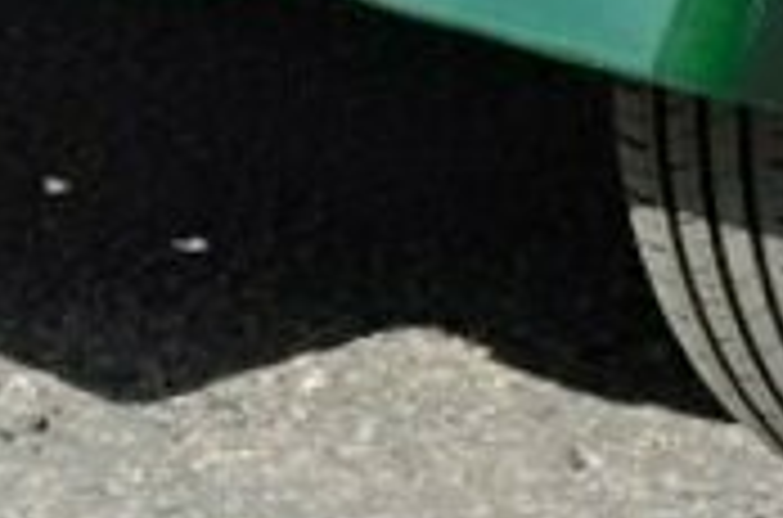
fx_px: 6746
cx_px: 1251
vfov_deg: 4.3
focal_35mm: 311
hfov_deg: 6.5
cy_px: -700
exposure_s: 1/200
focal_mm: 30
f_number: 7.1
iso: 100
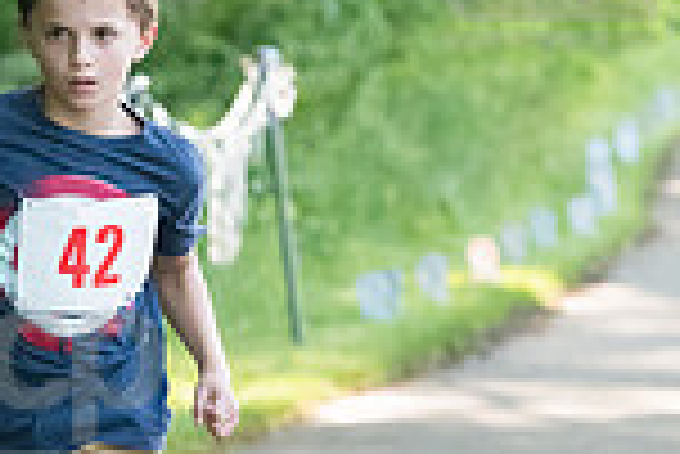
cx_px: 56
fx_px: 13878
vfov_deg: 1.9
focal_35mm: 734
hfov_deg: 2.8
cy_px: 405
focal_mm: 165
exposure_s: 1/1600
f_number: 5.6
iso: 4000
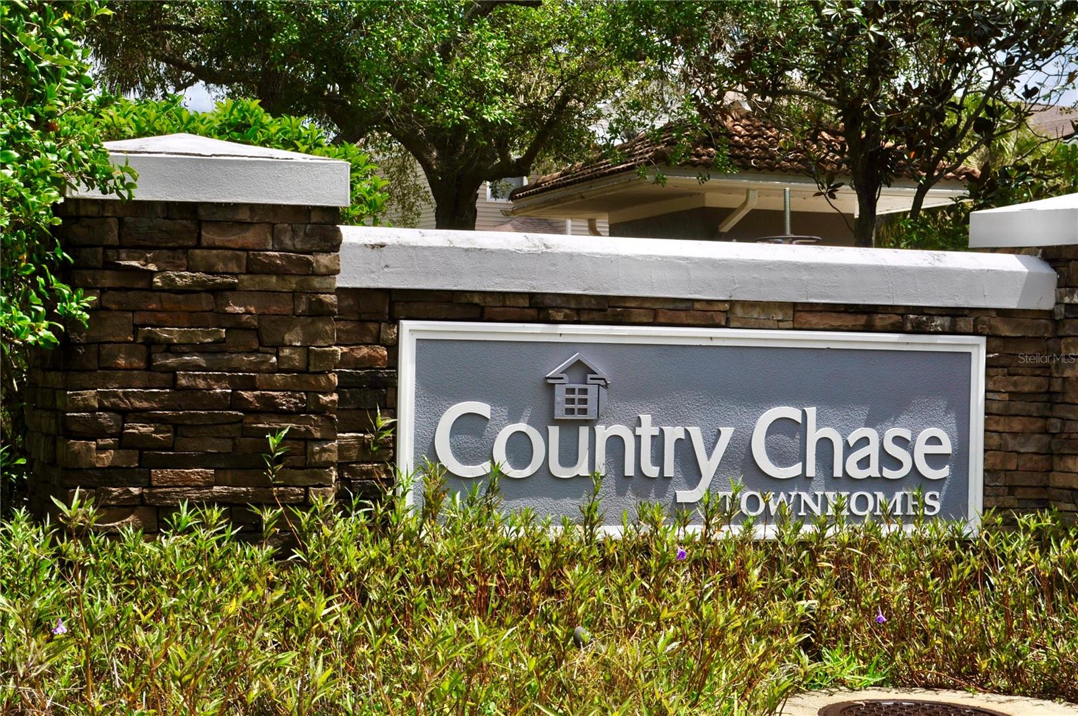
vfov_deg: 18.9
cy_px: 358
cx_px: 539
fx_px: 2153
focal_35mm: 72
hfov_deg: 28.1
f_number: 10
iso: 200
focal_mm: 48
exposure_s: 1/400
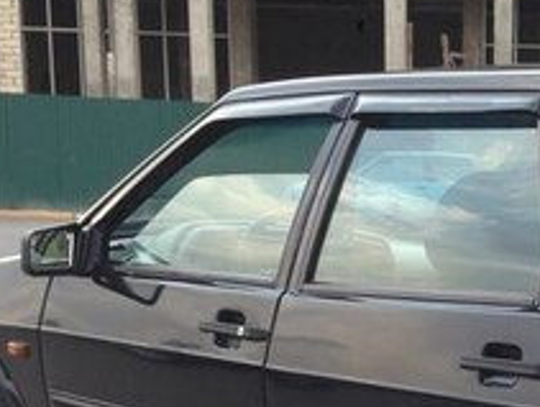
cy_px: 534
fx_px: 1610
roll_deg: -2.3
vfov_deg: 13.8
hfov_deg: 18.3
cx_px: 591
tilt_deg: -11.8
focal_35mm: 103
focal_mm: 4.12
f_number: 2.4
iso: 50
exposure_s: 1/151
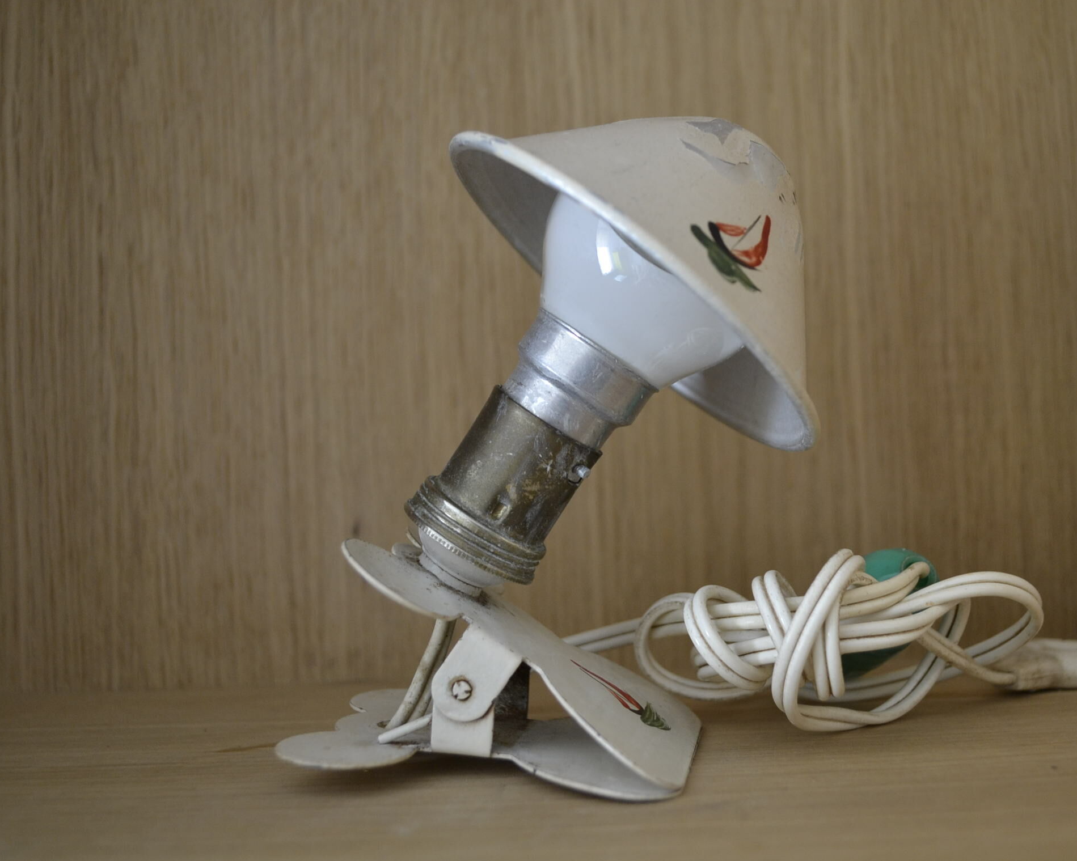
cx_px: 622
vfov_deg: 36.5
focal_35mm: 41
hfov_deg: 44.6
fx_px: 1307
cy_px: 429
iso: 640
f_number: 4
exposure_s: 1/60
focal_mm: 24
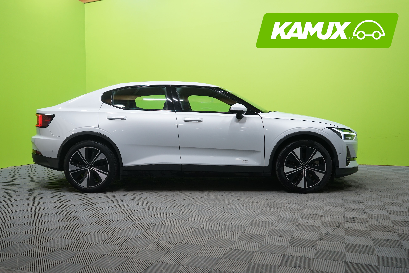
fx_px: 375
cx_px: 204
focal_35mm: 33
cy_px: 136
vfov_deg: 40.0
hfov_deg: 57.2
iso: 640
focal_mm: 33
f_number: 4.5
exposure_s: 1/25
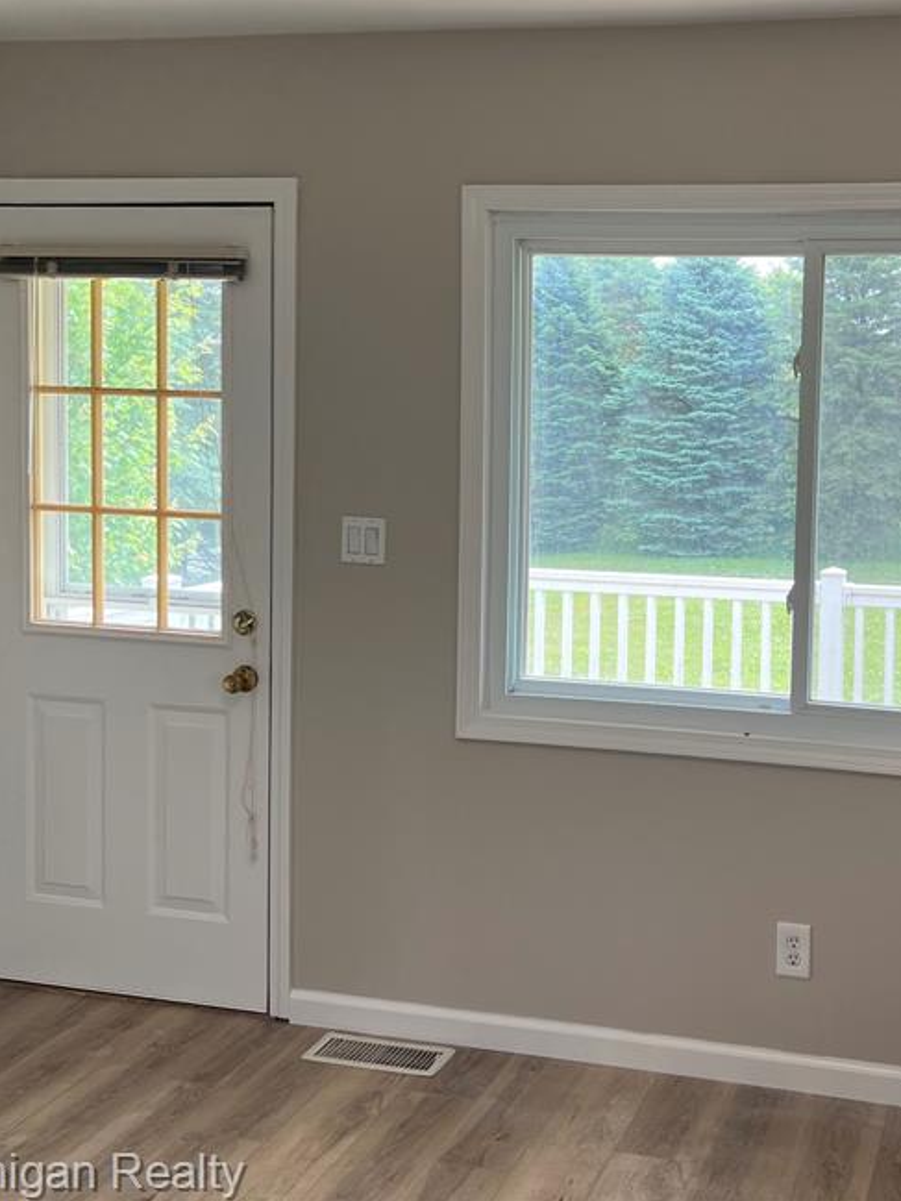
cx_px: 736
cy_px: 494
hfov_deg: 34.0
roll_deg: -1.7
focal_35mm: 41
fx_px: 1422
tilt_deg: -3.9
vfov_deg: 45.6
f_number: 1.5
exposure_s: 1/293
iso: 40
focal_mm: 5.7
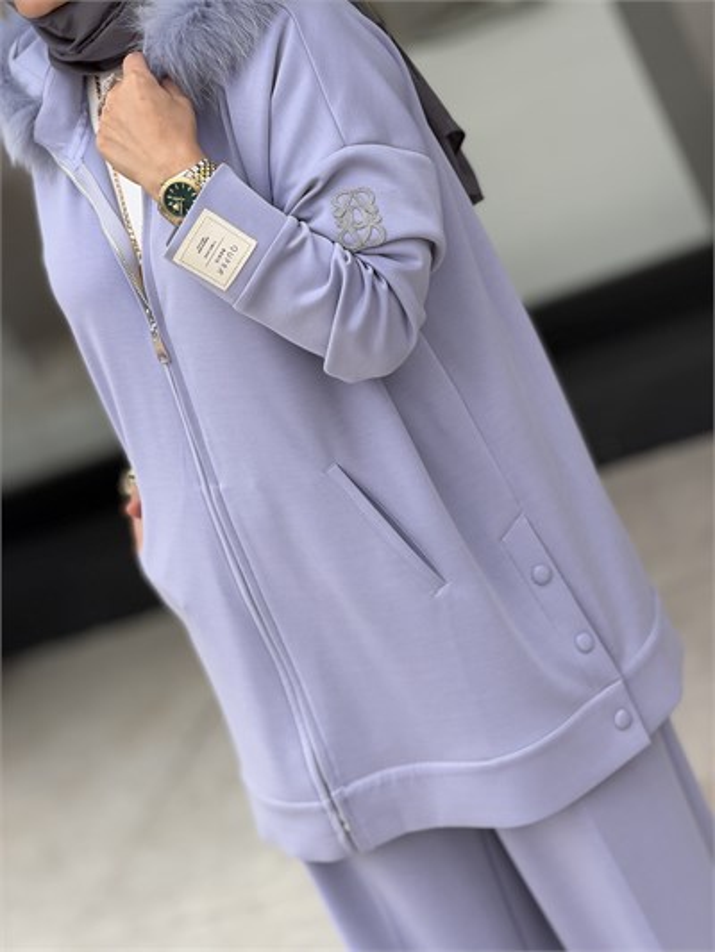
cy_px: 476
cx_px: 358
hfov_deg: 14.8
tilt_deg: -15.8
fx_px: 2753
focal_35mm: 100
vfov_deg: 19.6
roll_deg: +26.6
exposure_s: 1/229
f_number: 2.8
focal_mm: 16.89
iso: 50
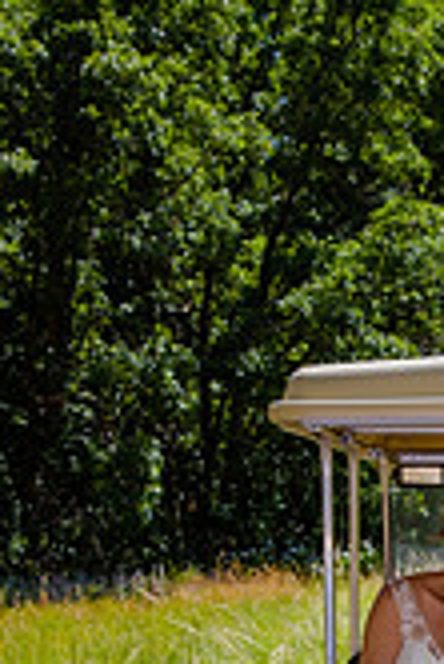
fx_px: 2400
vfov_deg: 15.5
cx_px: 568
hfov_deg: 10.4
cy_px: 644
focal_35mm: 130
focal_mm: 48
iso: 200
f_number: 8
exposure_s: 1/250
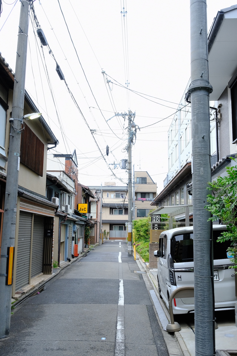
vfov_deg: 54.4
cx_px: 118
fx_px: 346
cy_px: 178
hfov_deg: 37.9
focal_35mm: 35
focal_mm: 23
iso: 500
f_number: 8
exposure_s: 1/30
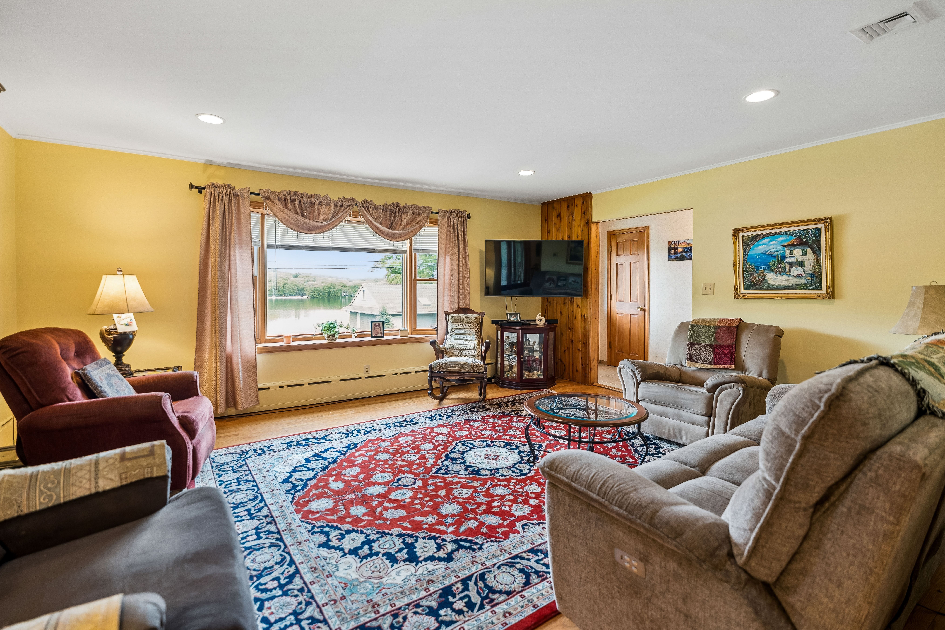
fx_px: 441
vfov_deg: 71.1
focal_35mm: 17
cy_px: 315
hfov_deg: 94.0
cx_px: 472
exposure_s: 1/40
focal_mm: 16.8
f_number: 2.8
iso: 400
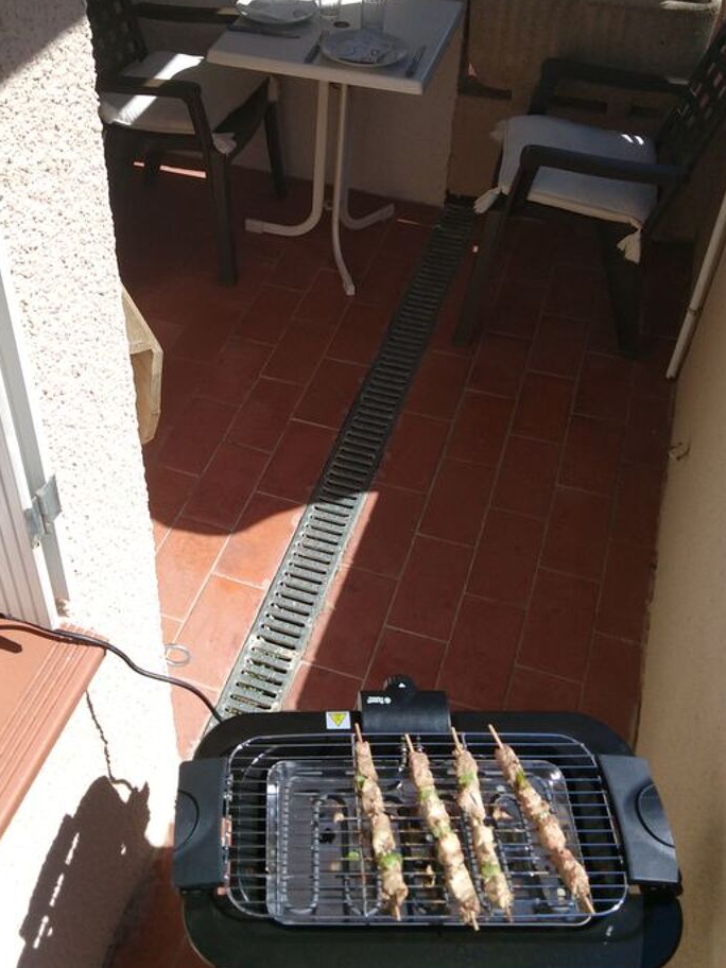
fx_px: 1063
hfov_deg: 37.5
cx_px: 273
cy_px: 396
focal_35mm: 38
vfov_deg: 48.7
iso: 100
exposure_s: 1/891
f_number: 2.2
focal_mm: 3.46
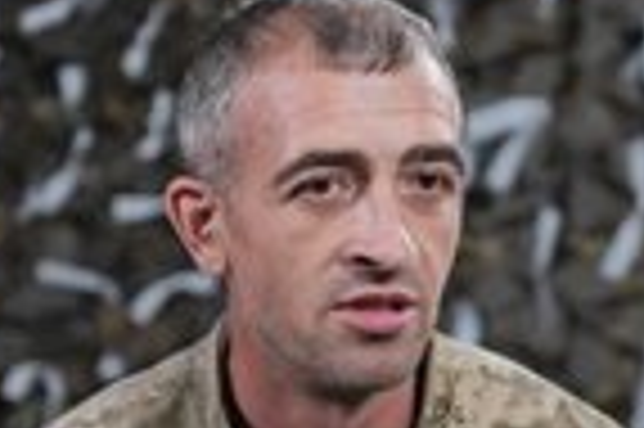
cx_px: 473
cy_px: 390
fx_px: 3502
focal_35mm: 196
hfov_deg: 10.5
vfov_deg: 7.0
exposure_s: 1/250
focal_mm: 70
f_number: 2.8
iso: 2000
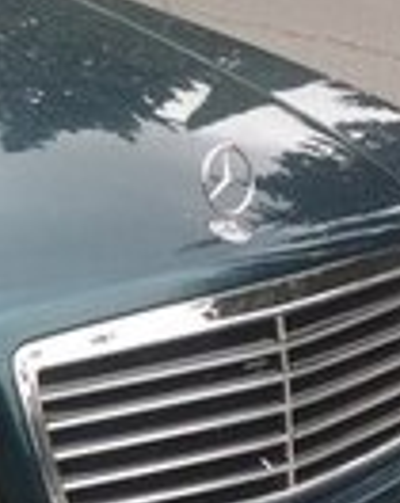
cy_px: 303
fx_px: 2109
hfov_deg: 10.1
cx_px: -392
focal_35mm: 142
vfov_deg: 13.6
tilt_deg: -16.6
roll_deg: -0.5
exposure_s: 1/110
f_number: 2.2
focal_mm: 4.15
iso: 32
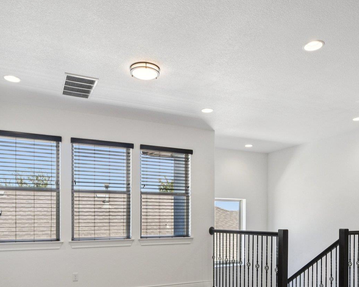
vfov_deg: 49.9
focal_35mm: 28
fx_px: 298
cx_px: 188
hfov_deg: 62.2
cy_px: 207
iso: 400
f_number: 8
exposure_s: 1/50
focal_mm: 10
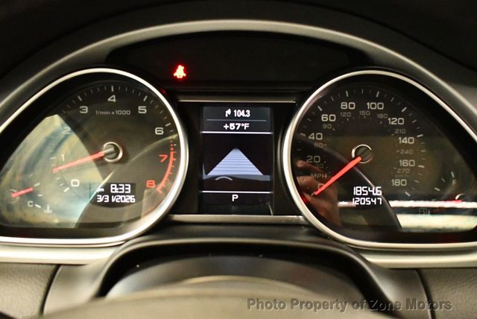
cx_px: 238
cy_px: 160
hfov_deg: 53.1
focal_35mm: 36
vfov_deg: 36.9
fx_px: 477
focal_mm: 18
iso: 8000
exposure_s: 1/60
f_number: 3.5
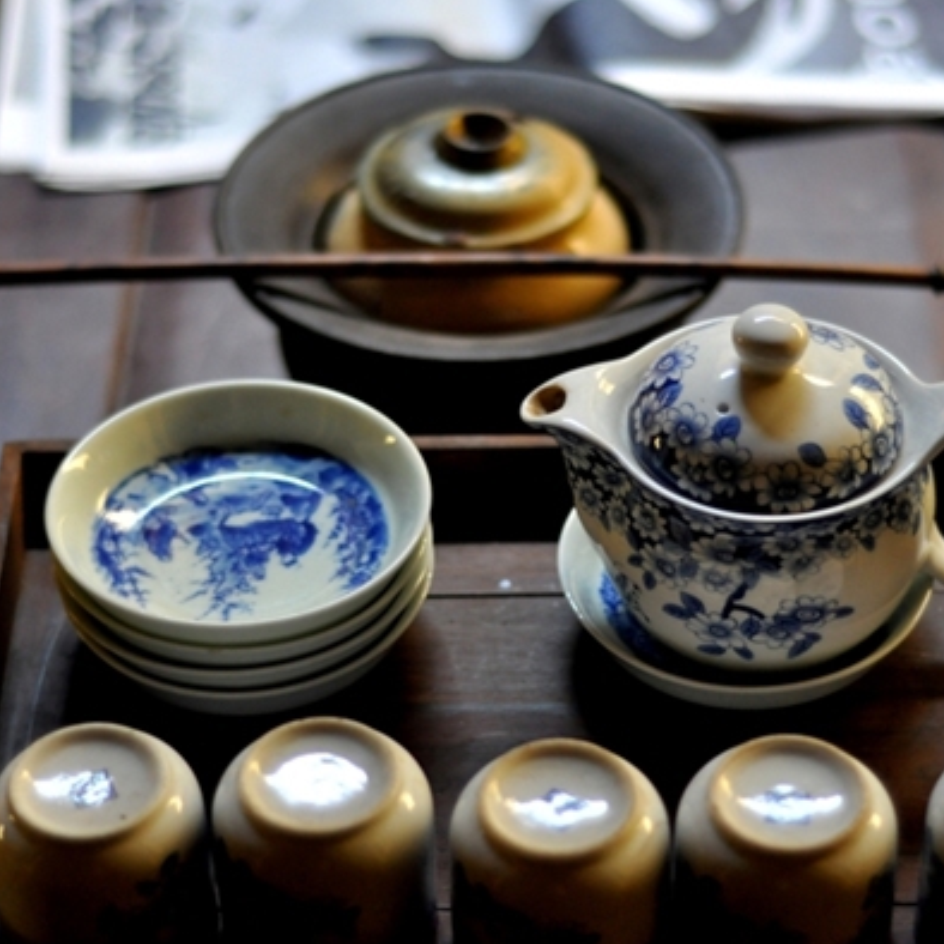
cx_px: 544
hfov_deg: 17.9
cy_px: 472
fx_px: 2993
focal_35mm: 97
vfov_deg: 17.9
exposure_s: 1/800
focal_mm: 50
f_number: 1.8
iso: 800
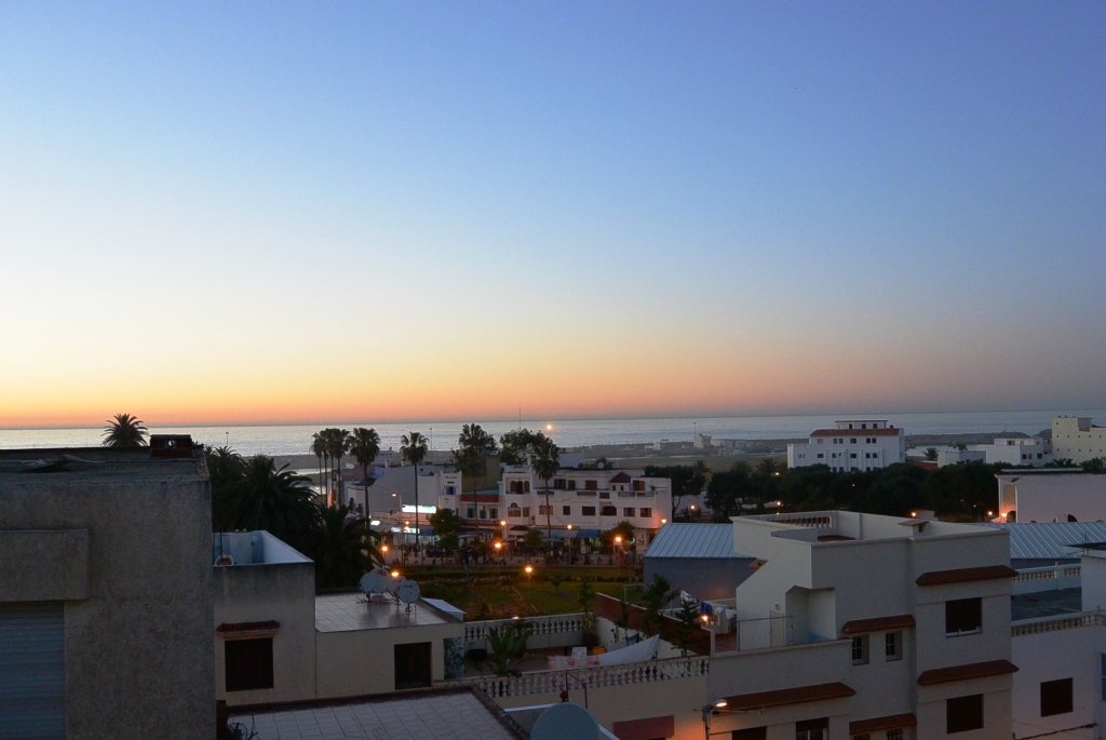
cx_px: 553
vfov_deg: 37.9
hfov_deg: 54.4
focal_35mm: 35
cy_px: 370
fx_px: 1076
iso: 800
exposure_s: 1/80
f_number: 3.8
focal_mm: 13
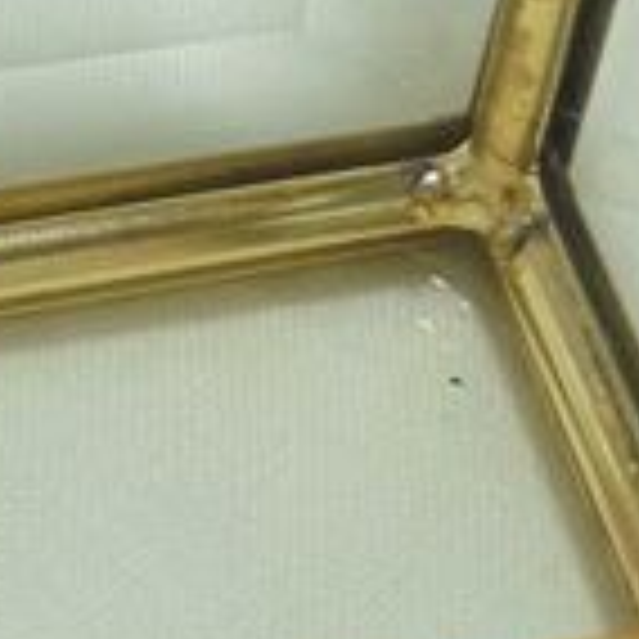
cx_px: 155
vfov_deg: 10.6
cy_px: -14
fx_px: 3404
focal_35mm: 163
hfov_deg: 10.7
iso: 100
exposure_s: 1/100
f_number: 3.7
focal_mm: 5.3
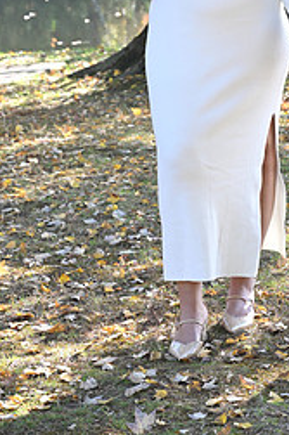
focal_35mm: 162
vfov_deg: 12.5
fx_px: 1953
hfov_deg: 8.4
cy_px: -31
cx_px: 328
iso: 200
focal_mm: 70
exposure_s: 1/80
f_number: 6.3
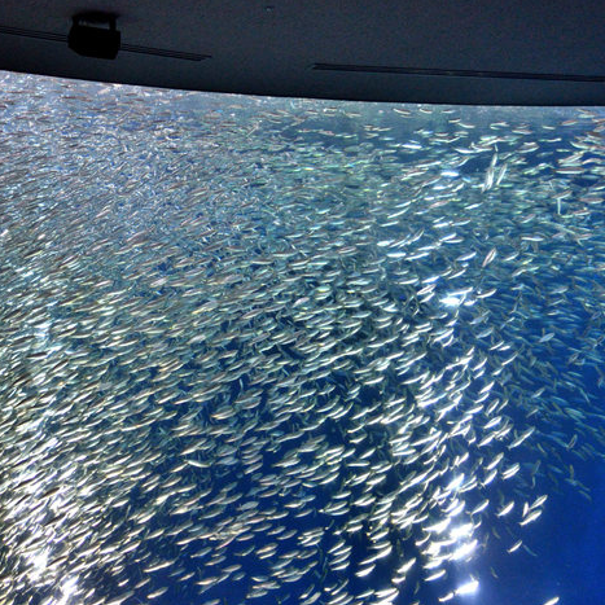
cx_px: 25
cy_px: 263
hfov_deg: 17.6
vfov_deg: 17.9
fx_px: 1918
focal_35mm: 97
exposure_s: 1/60
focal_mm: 52
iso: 1600
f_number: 4
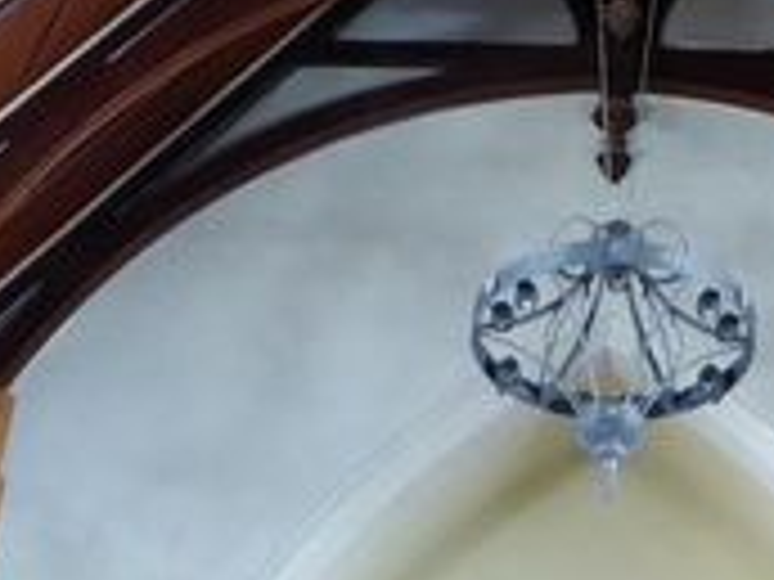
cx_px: 698
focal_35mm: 116
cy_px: -576
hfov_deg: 16.7
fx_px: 2594
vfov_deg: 11.5
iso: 800
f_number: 3.3
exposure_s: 1/8
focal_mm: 4.3
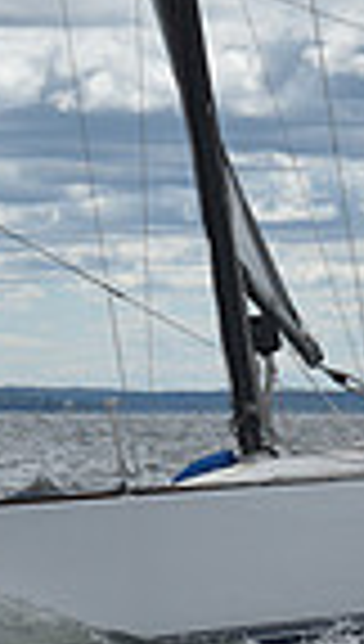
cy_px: 484
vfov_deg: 7.2
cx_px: 229
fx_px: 5069
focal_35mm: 297
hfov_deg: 4.1
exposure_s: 1/800
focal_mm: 70
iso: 250
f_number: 11
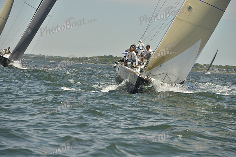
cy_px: 78
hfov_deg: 10.5
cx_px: 118
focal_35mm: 195
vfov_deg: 7.0
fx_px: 1279
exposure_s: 1/1600
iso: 280
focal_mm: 195
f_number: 9
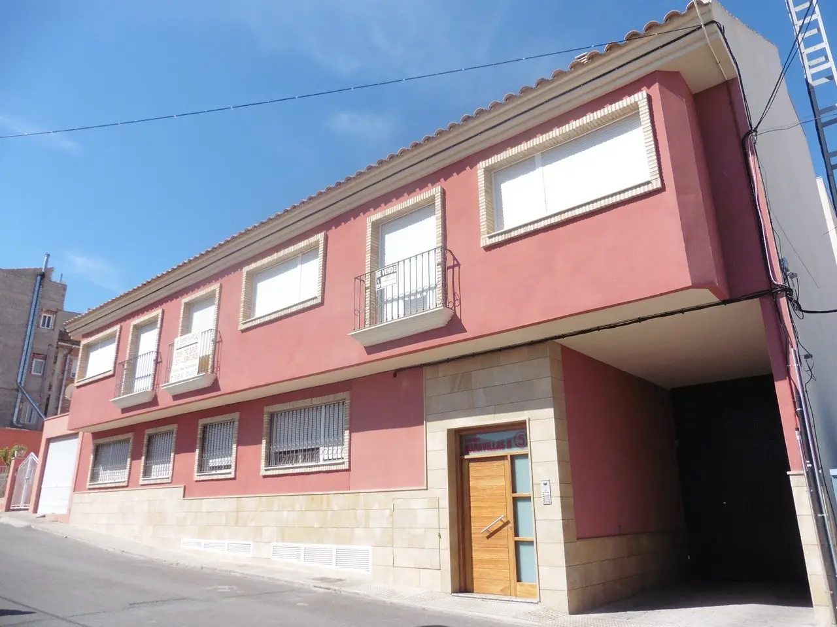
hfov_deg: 71.6
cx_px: 418
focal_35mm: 24
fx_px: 580
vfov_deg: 56.8
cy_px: 314
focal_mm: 4.3
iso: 100
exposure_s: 1/1000
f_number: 4
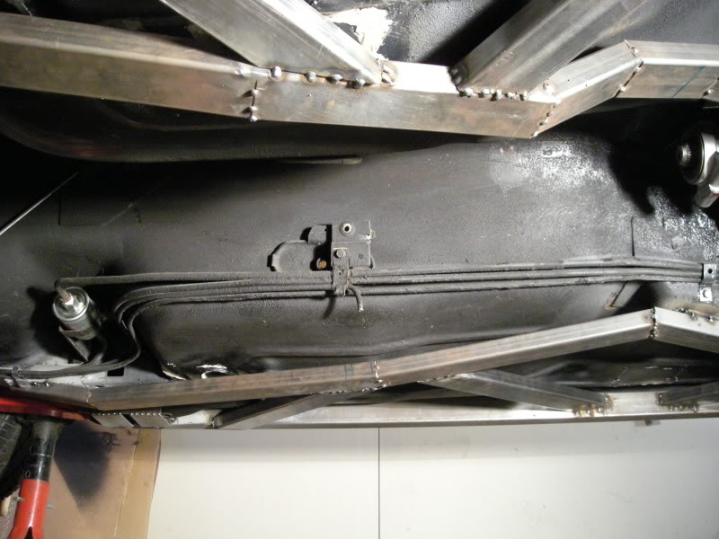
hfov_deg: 52.6
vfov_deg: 40.7
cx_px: 360
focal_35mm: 35
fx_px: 727
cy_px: 270
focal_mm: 5.7
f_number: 2.8
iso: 463
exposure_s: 1/8
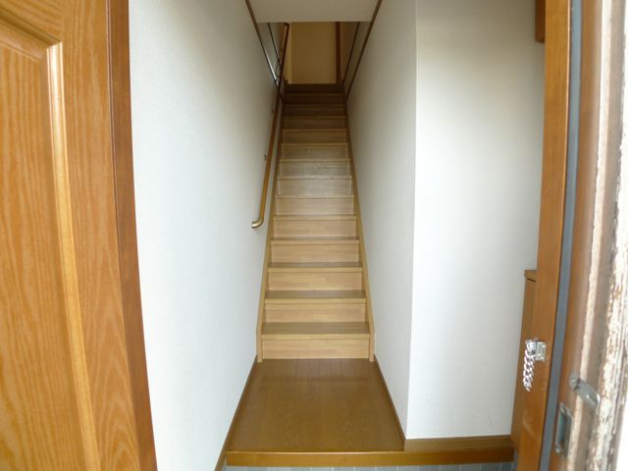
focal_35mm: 24
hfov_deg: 71.6
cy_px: 236
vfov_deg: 56.8
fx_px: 435
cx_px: 314
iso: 80
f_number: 2
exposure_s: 1/50
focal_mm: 5.1
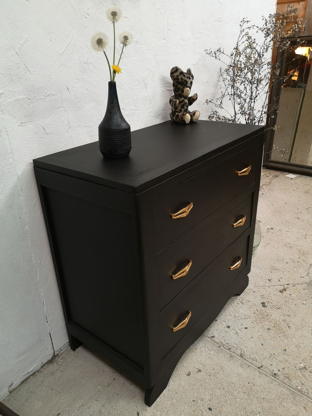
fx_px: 324
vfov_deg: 65.3
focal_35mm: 27
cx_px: 156
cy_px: 208
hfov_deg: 51.4
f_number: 1.8
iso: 125
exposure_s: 1/50
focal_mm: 5.58
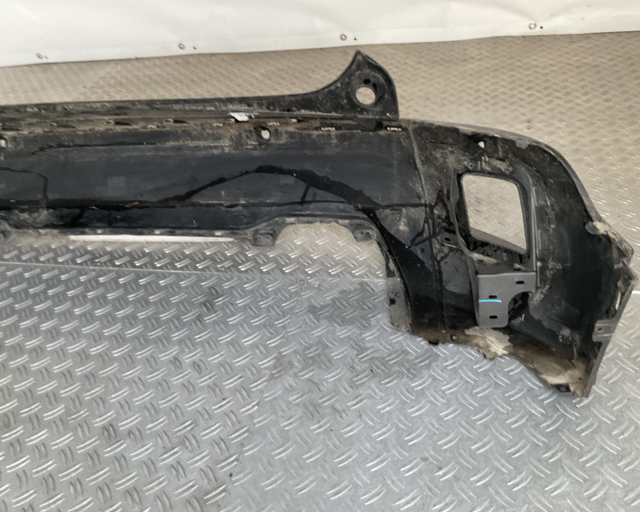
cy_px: 258
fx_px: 587
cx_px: 328
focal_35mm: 31
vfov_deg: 47.1
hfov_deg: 57.2
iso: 125
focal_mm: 3
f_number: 1.8
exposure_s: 1/60
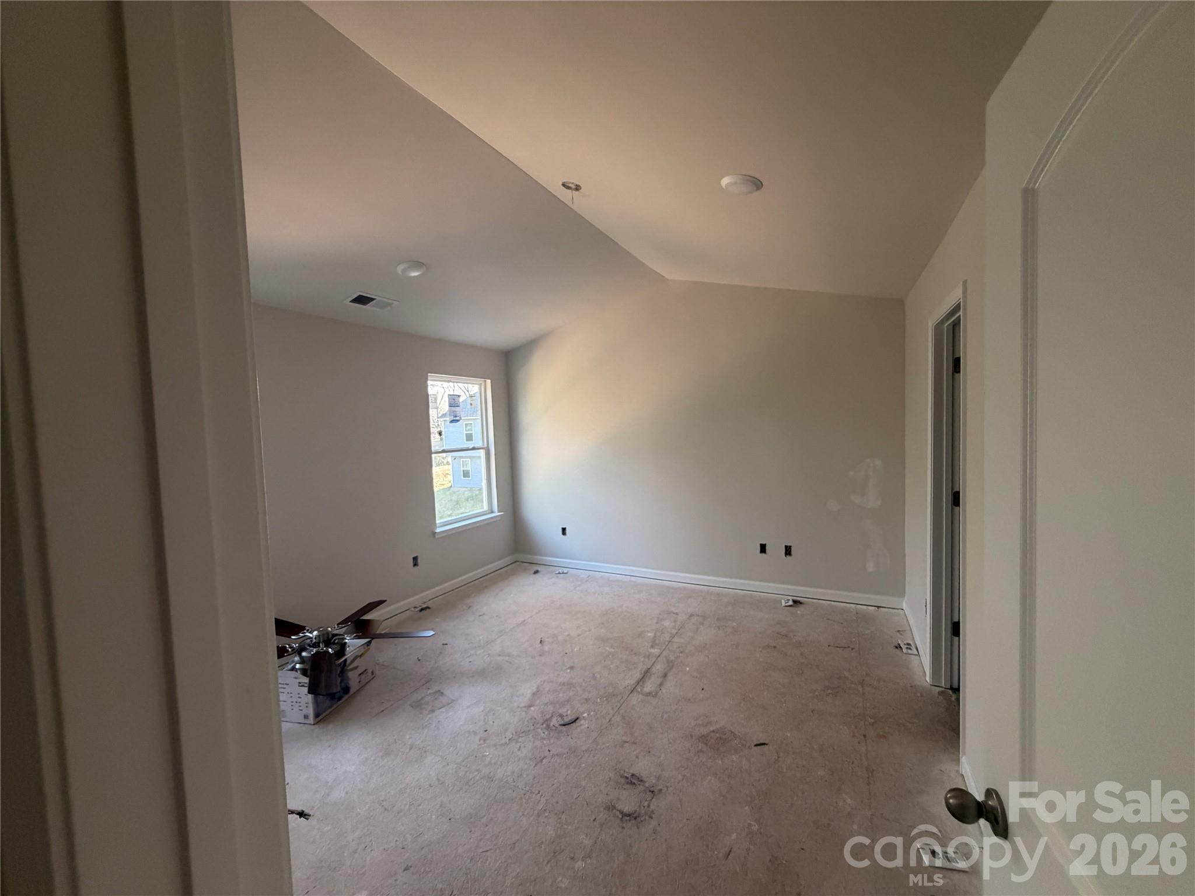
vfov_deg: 85.7
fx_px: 483
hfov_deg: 102.1
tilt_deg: -1.5
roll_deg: +2.2
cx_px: 598
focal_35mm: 14
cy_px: 448
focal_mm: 2.22
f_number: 2.2
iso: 320
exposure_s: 1/121
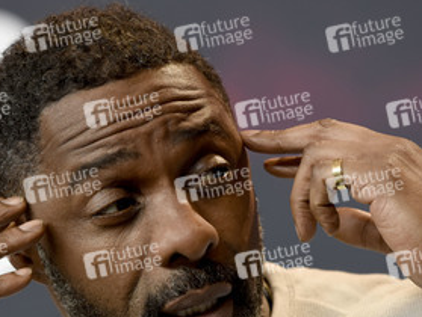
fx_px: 4260
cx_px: 82
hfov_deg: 5.7
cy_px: 223
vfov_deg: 4.3
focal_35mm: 349
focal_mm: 150
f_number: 3.5
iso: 640
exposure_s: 1/250
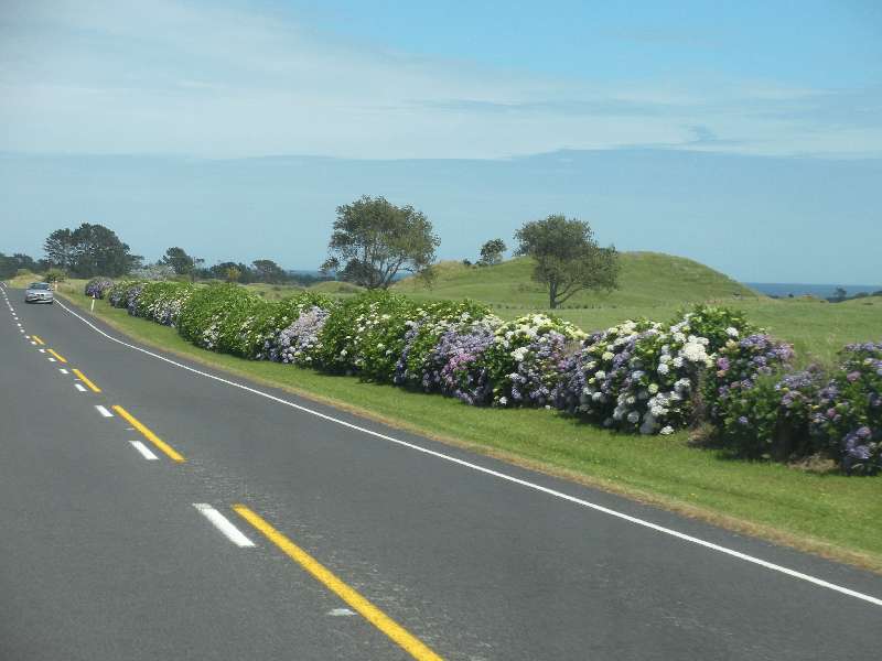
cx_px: 441
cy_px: 330
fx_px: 2446
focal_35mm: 96
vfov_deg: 15.4
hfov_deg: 20.4
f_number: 5
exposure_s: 1/436
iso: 64
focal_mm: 17.4
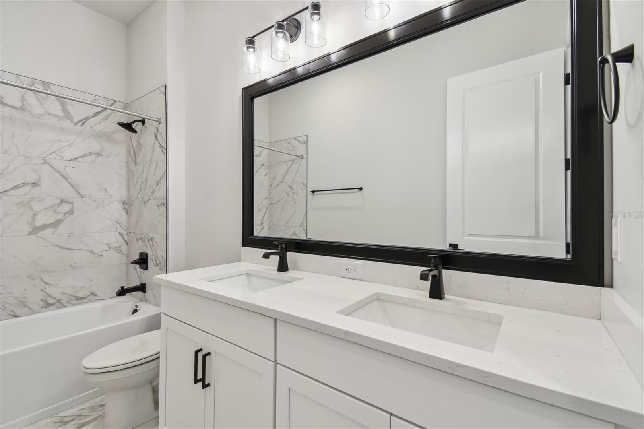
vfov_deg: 77.3
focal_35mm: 15
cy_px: 214
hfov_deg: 100.4
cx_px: 322
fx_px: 268
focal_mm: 10
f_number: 7.1
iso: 100
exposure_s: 1/6
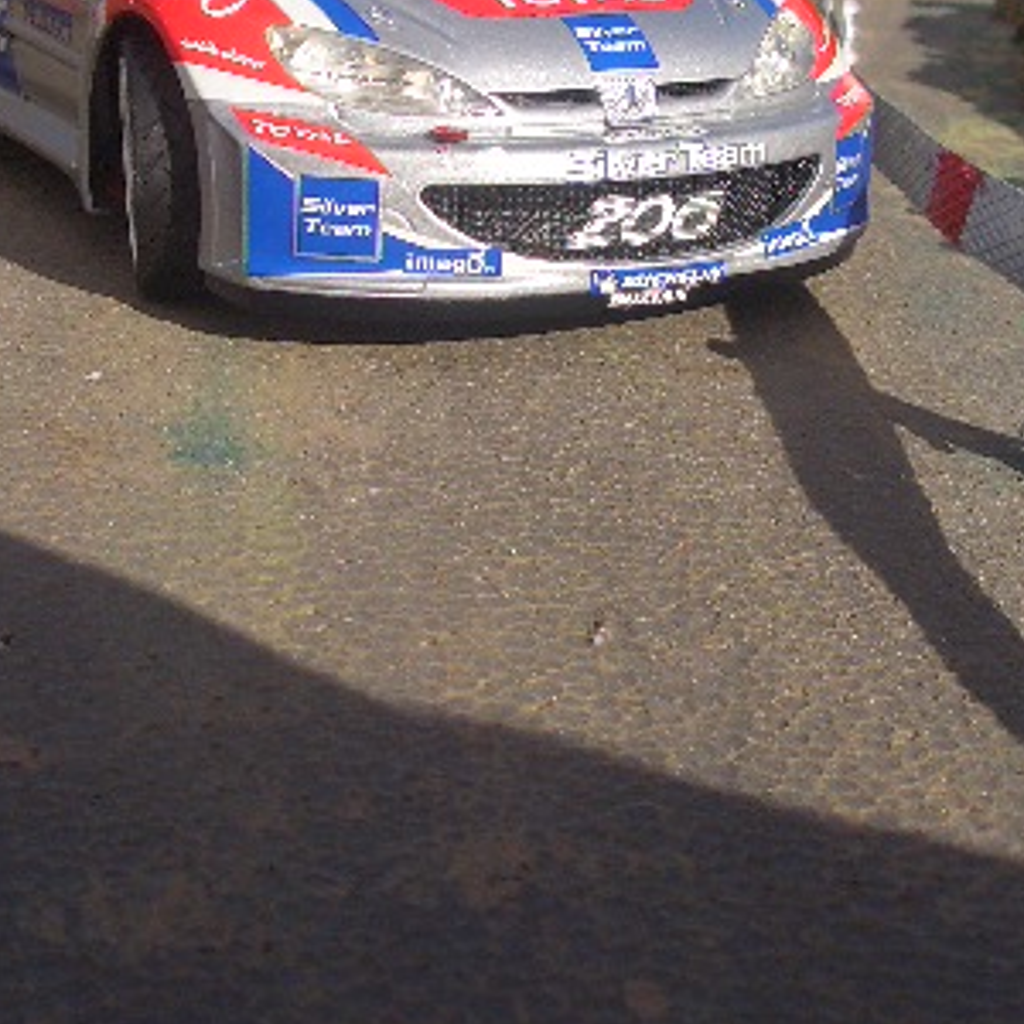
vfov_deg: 25.9
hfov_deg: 26.0
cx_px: 393
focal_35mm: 66
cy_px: 297
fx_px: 2209
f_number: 4.3
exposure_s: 1/640
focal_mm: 5.8
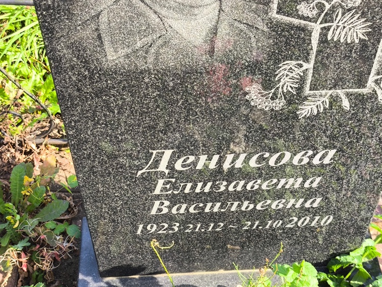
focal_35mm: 54
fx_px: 596
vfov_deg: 27.1
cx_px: 196
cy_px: 138
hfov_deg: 35.5
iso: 50
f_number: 1.7
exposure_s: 1/187
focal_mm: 4.71
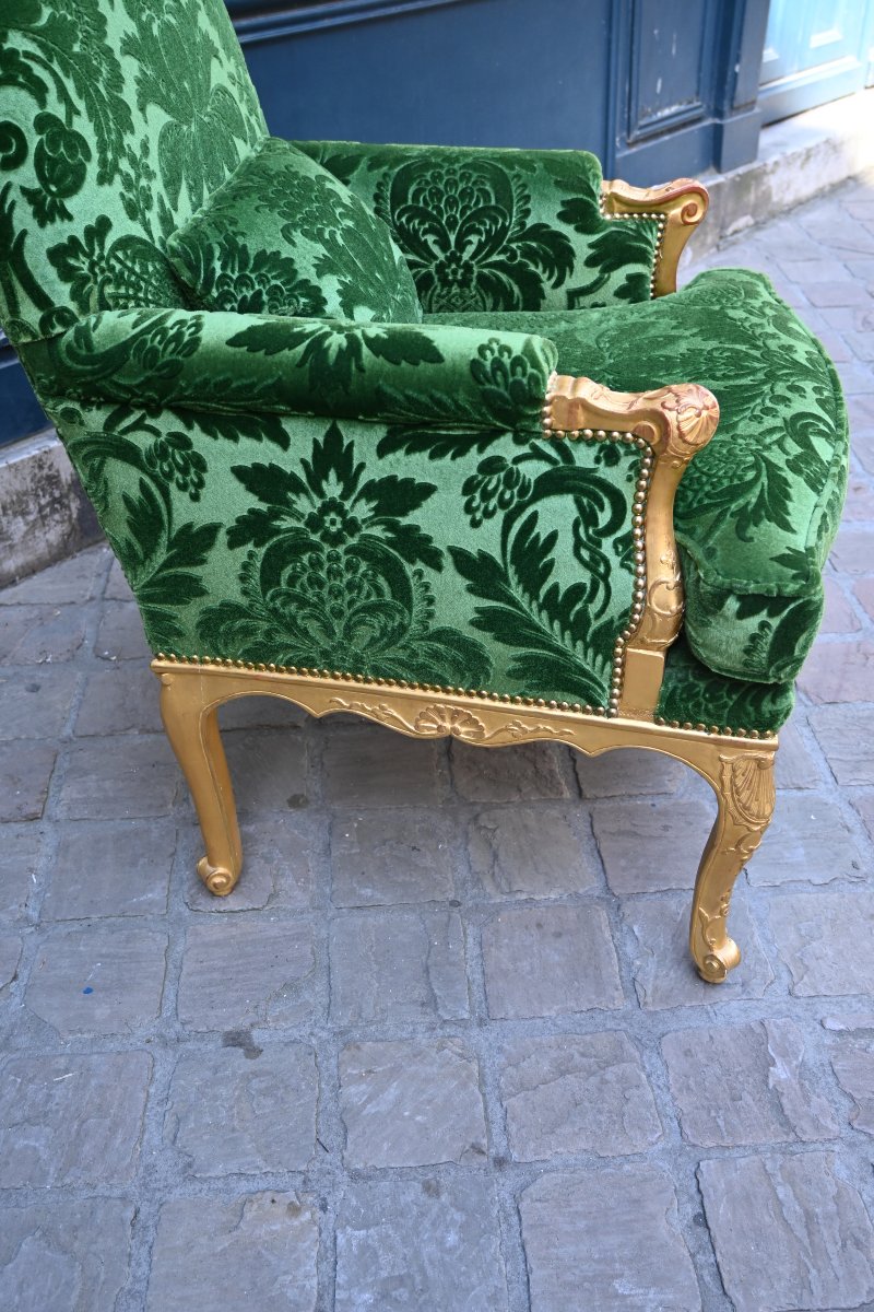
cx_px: 437
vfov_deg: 54.1
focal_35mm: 35
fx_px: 1284
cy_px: 656
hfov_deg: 37.6
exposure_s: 1/250
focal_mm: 23.5
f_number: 4
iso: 360
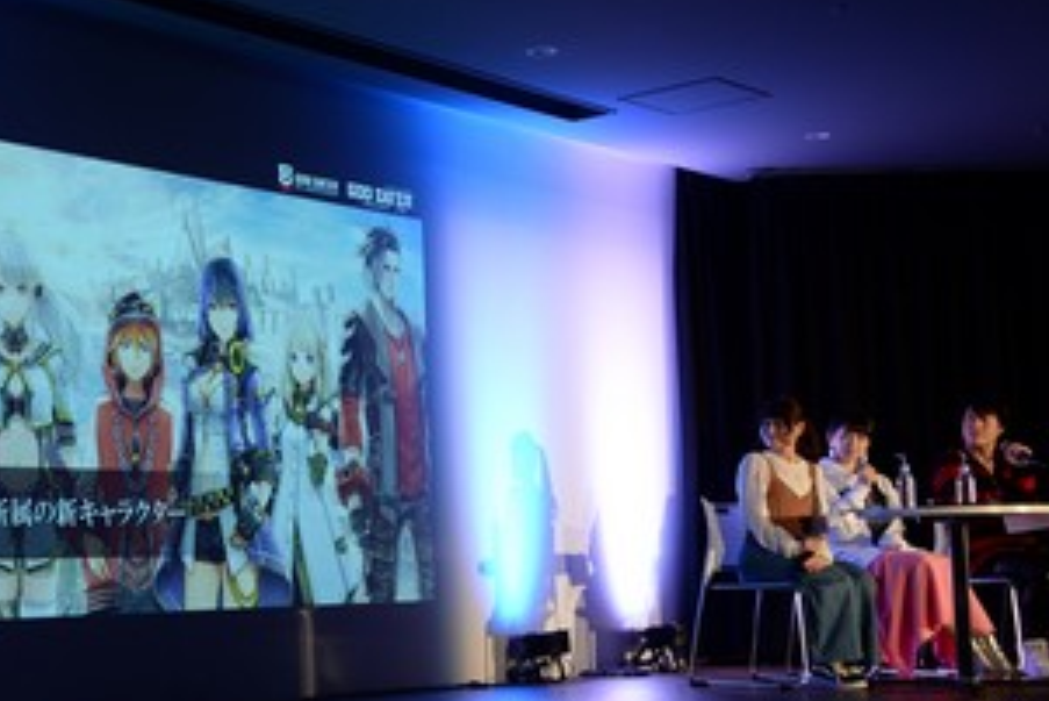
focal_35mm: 68
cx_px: 160
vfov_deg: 20.0
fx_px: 1982
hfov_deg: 28.8
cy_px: 403
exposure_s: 1/60
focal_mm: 40
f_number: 4.5
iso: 640
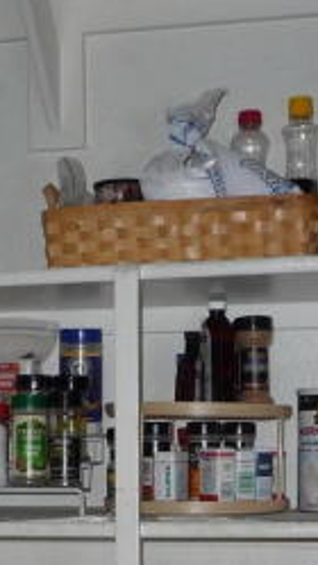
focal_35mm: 94
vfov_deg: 21.4
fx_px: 1410
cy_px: 633
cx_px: 100
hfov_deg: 12.8
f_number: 3.3
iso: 100
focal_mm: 4.7
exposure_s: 1/30
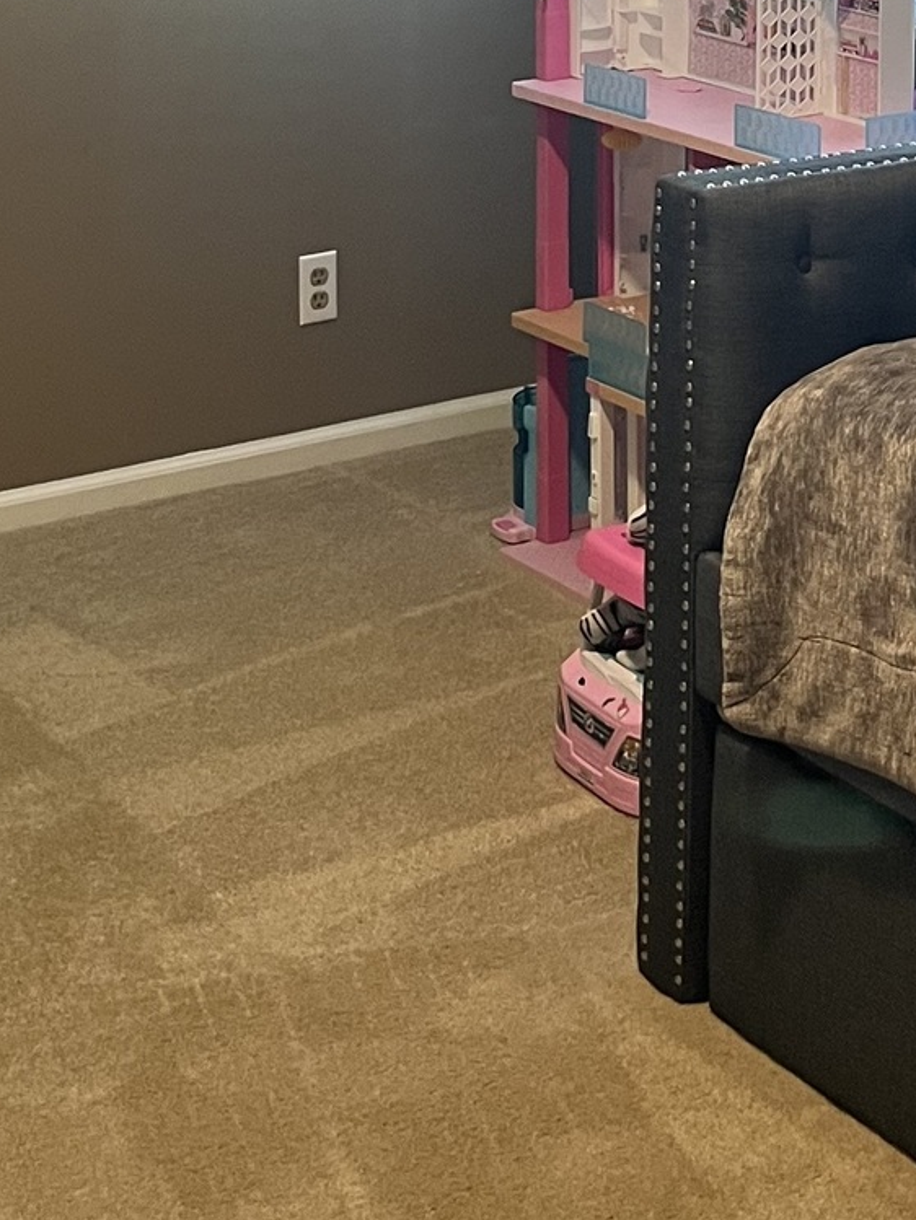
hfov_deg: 18.4
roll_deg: -0.4
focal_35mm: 80
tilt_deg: -2.3
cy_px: -207
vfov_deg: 22.6
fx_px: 2822
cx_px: 614
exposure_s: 1/60
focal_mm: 5.1
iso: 160
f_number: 1.6
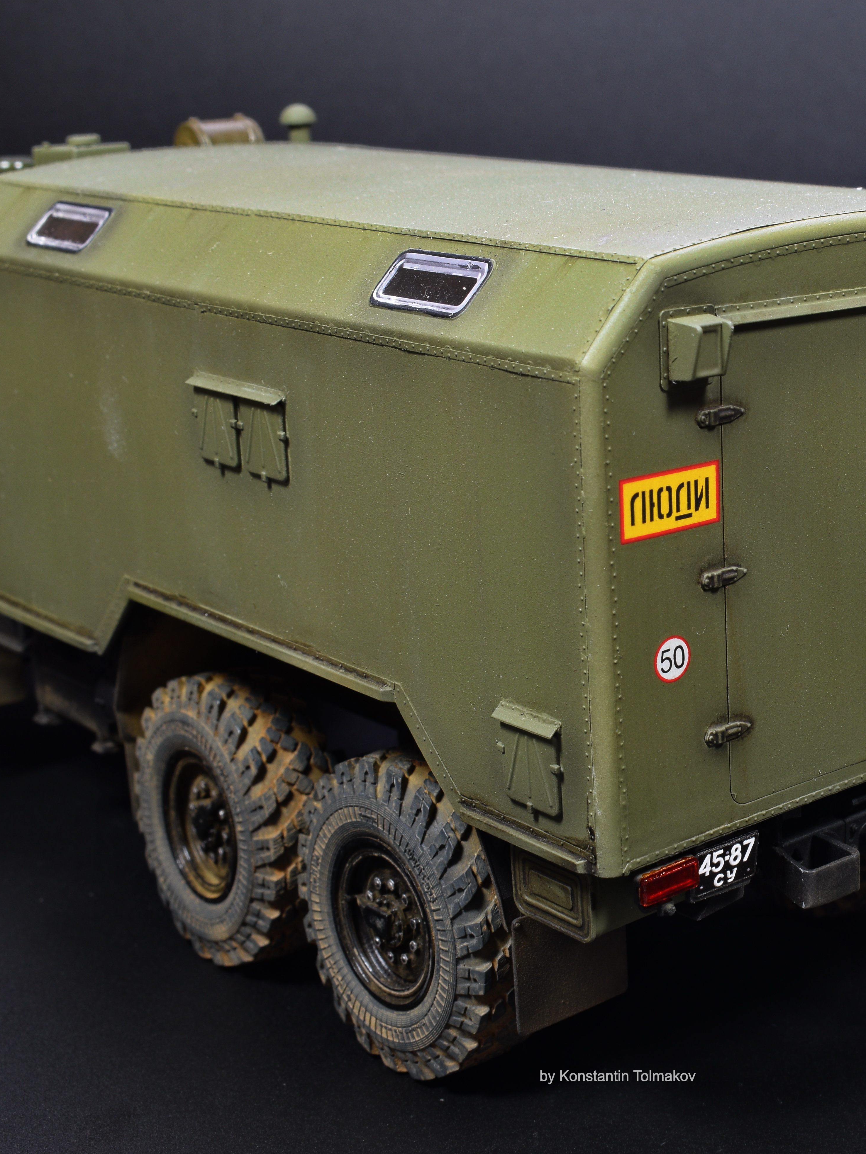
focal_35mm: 64
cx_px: 867
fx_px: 2126
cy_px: 571
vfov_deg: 30.4
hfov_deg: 22.2
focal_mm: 29
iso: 100
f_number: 18
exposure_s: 1.6
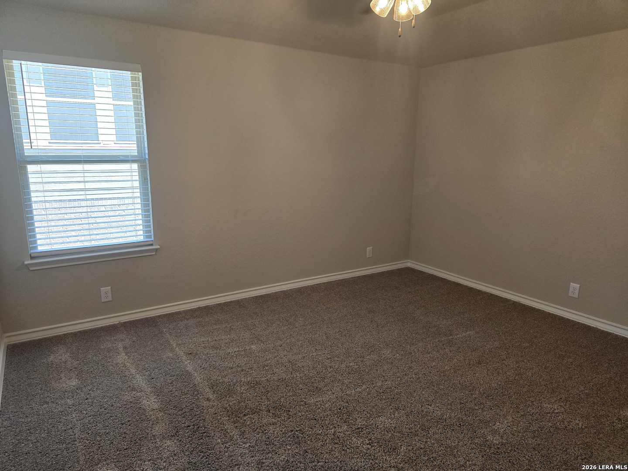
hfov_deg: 73.9
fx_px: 417
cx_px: 314
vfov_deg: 58.9
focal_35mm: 23
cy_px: 236
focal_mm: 6.3
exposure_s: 1/120
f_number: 1.7
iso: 160
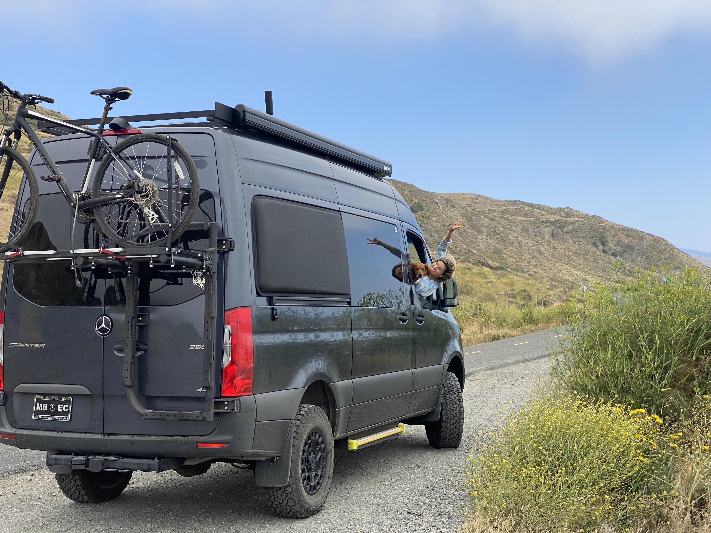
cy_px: 266
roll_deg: +1.1
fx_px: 1068
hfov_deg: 36.8
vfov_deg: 28.0
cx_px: 356
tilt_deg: +4.3
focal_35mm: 52
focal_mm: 6
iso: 20
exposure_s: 1/1776
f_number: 2
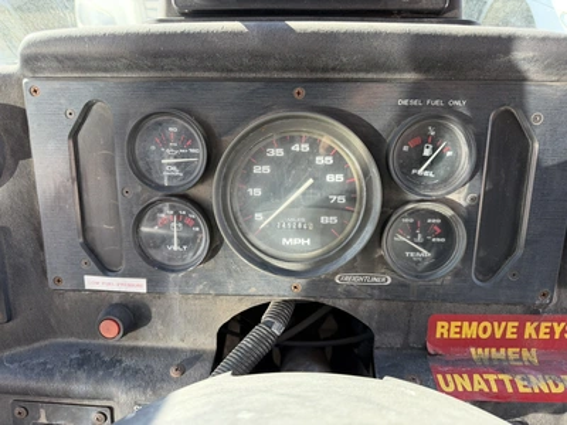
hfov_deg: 71.6
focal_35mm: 24
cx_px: 284
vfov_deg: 56.8
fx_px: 393
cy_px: 212
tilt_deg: -38.3
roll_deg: -1.0
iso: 100
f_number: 1.78
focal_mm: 6.76
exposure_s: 1/197
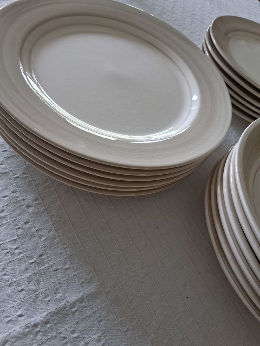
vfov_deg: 67.3
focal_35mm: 26
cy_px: 173
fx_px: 260
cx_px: 130
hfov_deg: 53.1
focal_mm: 3.98
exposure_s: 1/100
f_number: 1.8
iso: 125
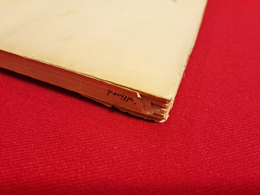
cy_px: 98
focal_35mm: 25
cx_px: 130
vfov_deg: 54.9
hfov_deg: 69.4
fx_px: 188
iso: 320
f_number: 1.8
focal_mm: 4.65
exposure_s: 1/25
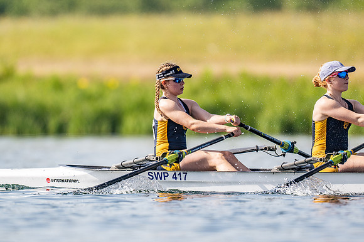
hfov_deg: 2.3
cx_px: 182
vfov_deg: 1.5
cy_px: 121
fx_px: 9094
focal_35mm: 900
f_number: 4
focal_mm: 600
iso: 180
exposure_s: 1/2500
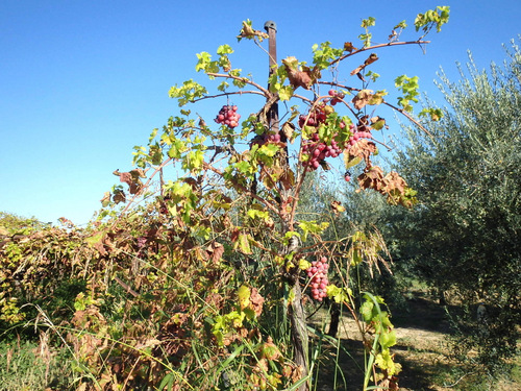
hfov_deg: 63.4
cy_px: 196
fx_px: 421
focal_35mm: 28
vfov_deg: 49.7
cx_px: 260
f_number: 11
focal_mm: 5
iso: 125
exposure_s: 1/100
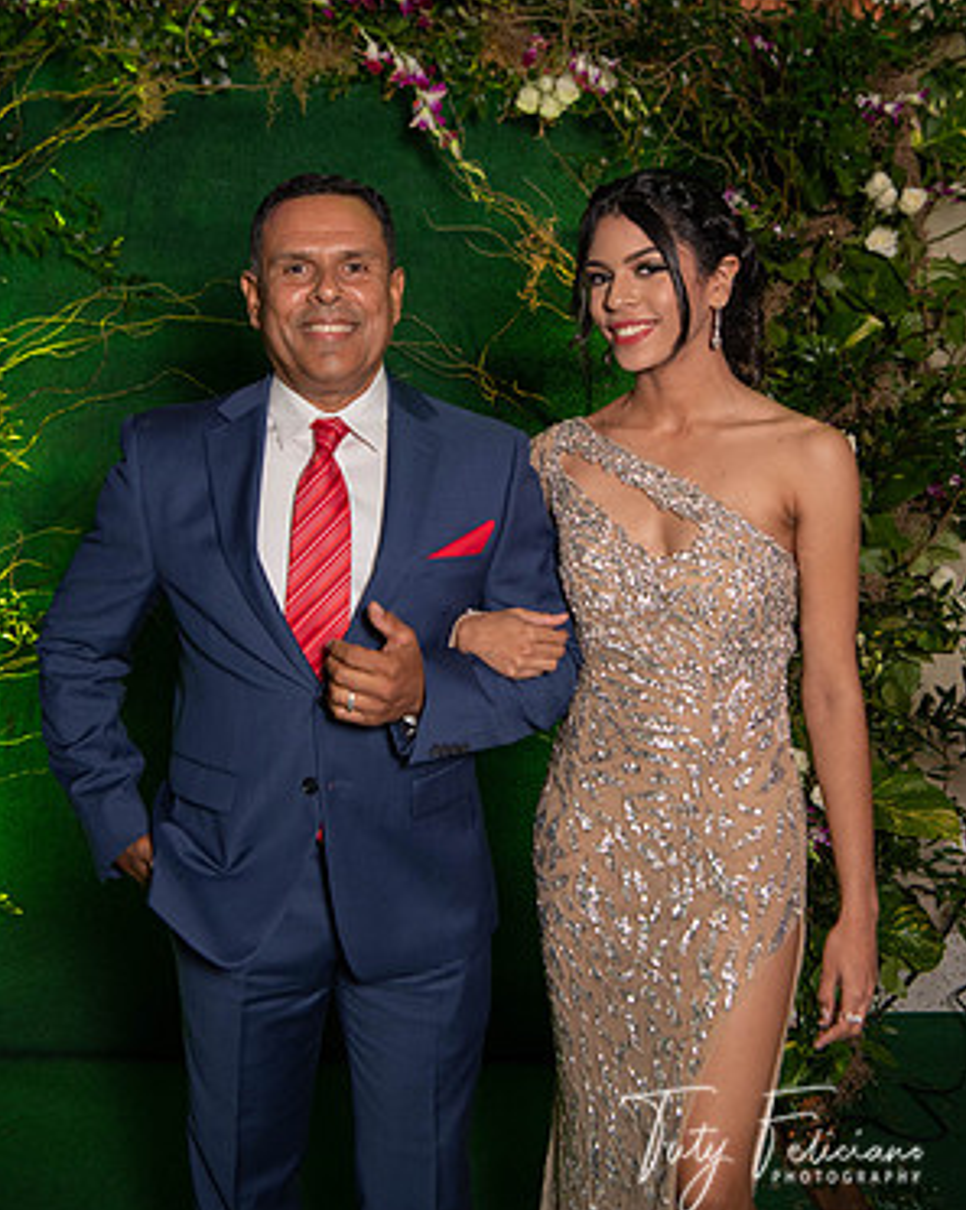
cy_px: 520
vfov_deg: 37.3
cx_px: 485
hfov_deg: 30.2
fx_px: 1789
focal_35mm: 50
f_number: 4.5
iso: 800
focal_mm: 44
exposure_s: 1/50
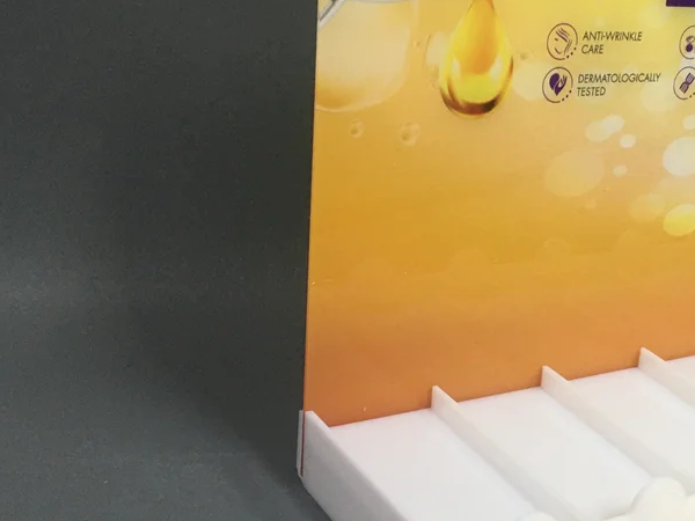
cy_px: 282
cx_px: 607
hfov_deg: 31.9
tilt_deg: -17.1
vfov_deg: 25.2
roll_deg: -8.7
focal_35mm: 58
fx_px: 1164
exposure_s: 1/33
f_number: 2.2
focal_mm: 4.15
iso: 64
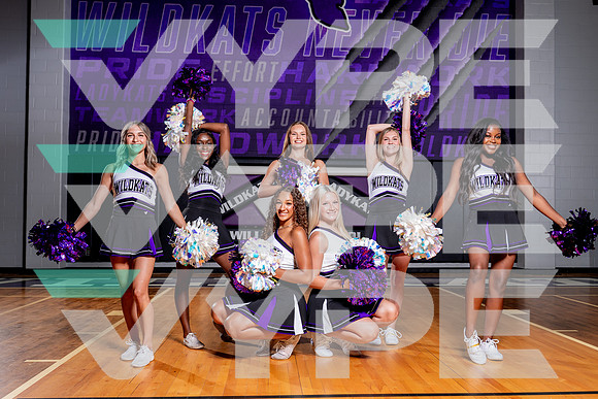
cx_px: 311
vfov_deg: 35.8
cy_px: 204
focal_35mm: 37
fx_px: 618
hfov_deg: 51.6
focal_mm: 32
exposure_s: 1/250
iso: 100
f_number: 4
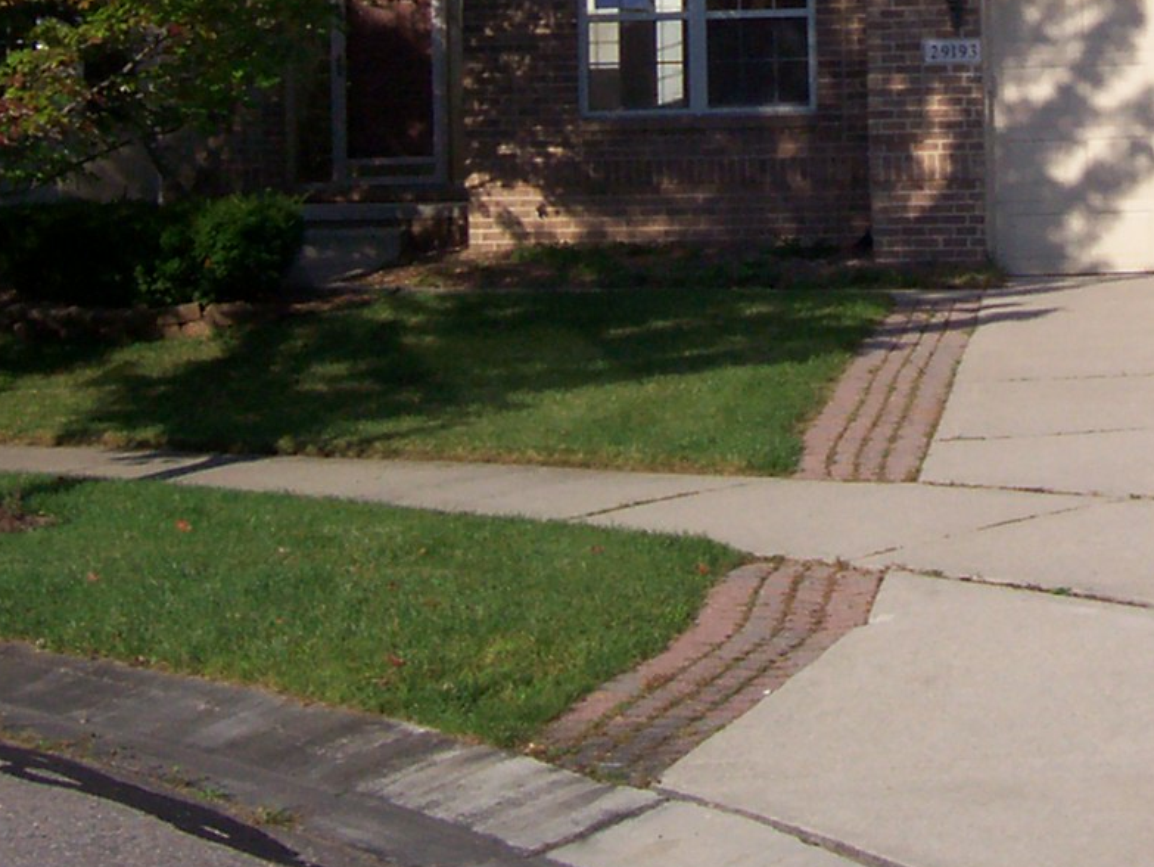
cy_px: -270
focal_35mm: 100
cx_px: 959
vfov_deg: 14.2
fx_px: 3335
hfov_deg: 19.4
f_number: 5.1
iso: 80
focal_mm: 5.6
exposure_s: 1/538
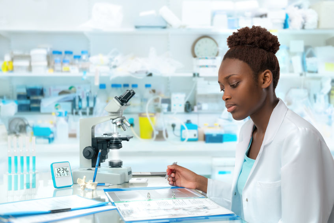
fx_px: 482
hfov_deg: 38.2
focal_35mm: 52
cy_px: 112
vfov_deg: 26.0
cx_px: 167
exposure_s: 1/125
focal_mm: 52
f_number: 7.1
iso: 100
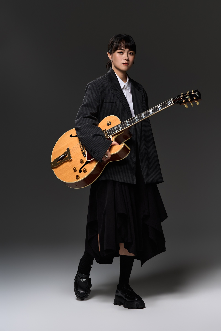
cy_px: 166
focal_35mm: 105
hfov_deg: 13.0
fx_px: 967
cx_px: 110
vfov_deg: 19.5
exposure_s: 1/160
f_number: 8
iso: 400
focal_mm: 105
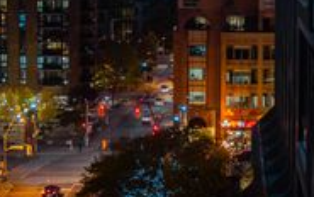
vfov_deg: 10.3
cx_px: 207
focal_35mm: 127
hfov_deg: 16.4
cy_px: 8
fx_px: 1088
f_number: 1.4
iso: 800
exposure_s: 1/40
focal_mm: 30
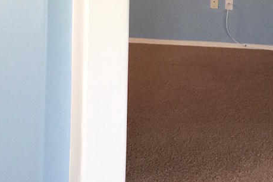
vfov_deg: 12.3
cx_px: 245
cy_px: -118
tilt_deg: -1.0
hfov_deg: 19.3
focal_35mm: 104
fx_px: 789
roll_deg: -1.2
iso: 40
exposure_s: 1/15
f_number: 2.2
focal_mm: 4.15
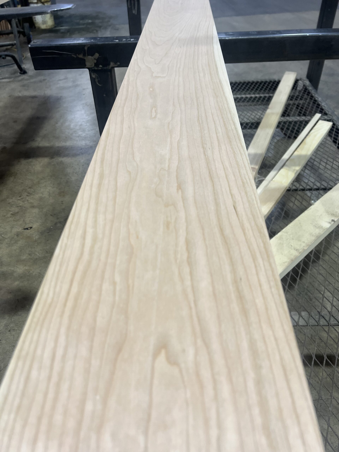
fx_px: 339
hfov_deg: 53.1
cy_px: 226
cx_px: 170
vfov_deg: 67.3
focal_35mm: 26
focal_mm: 5.7
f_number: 1.5
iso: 125
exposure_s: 1/120
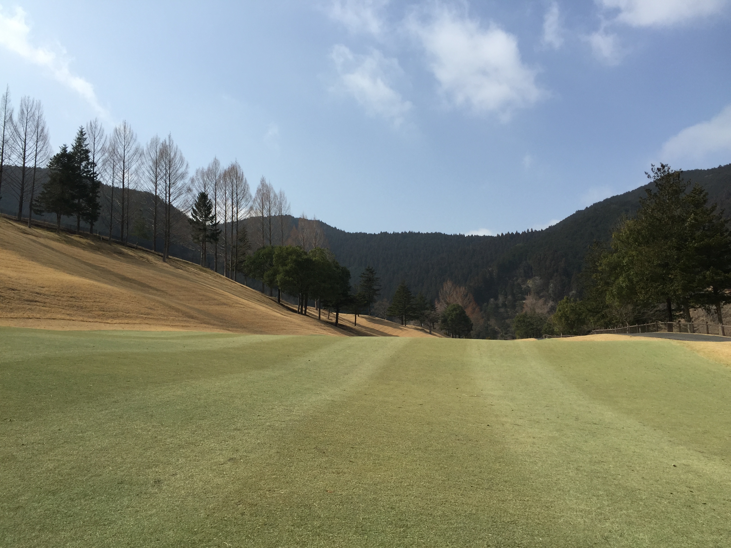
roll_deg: +1.5
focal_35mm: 29
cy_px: 274
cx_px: 366
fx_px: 612
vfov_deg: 48.2
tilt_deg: +14.7
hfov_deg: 61.7
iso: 32
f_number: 2.2
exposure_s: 1/2639
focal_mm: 4.15
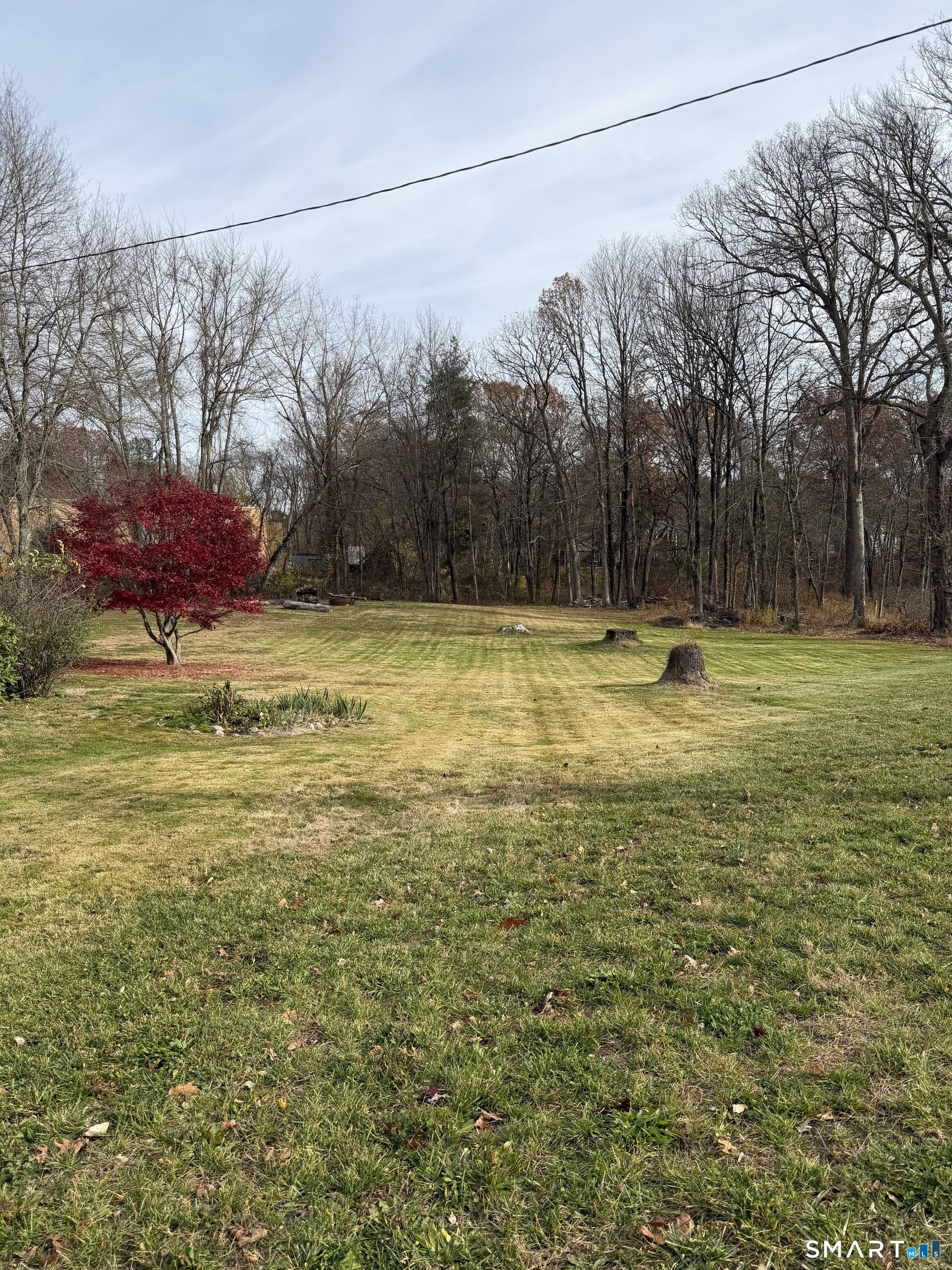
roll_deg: +0.0
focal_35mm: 24
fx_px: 880
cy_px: 635
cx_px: 476
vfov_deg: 71.6
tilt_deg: -5.1
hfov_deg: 56.8
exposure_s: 1/3425
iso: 80
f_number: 1.78
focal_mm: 6.76
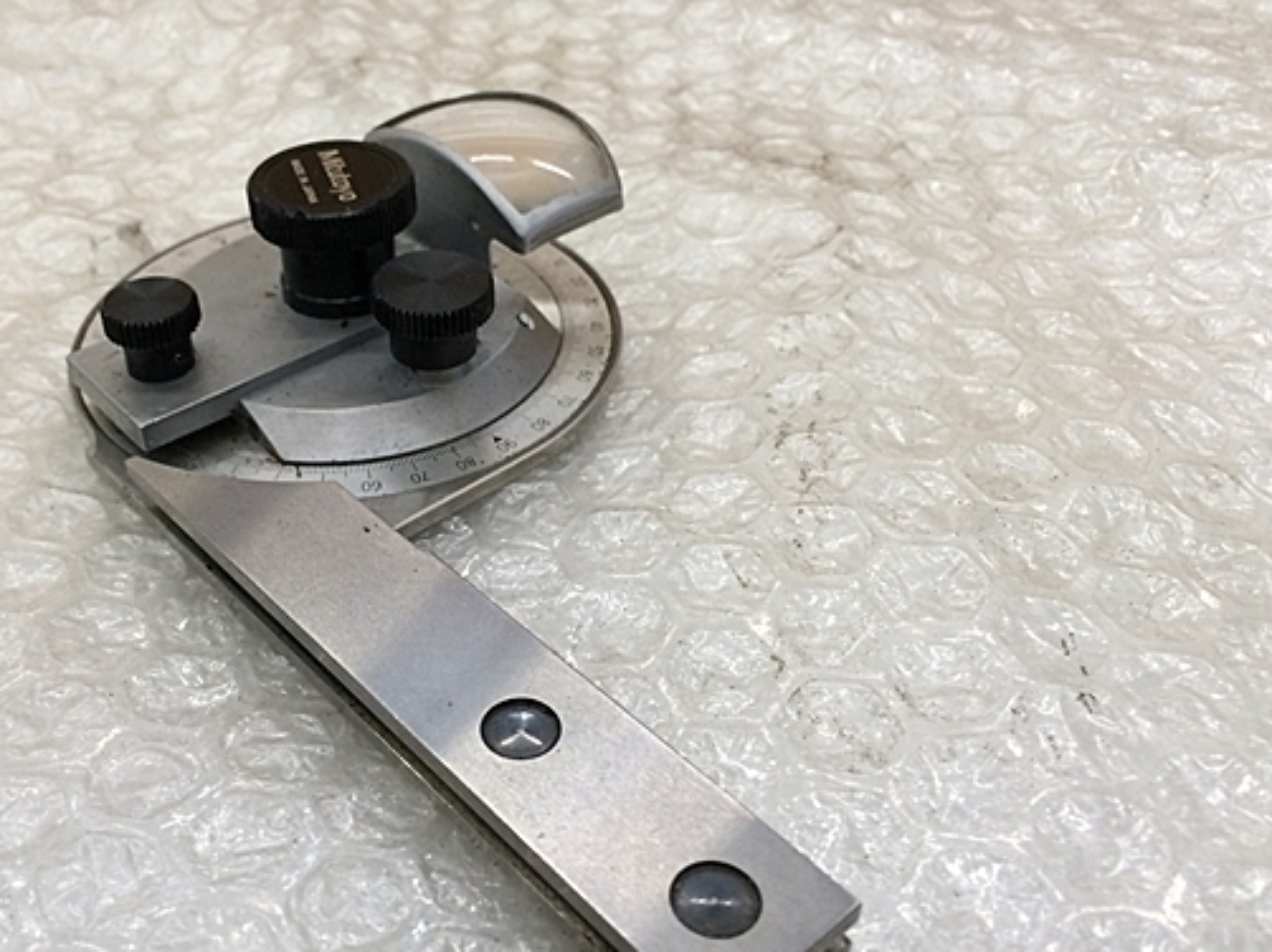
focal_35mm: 37
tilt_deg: -44.1
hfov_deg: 49.6
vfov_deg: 38.6
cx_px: 471
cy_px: 496
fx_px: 1359
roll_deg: +2.8
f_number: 2.2
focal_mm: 4.15
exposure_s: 1/30
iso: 40
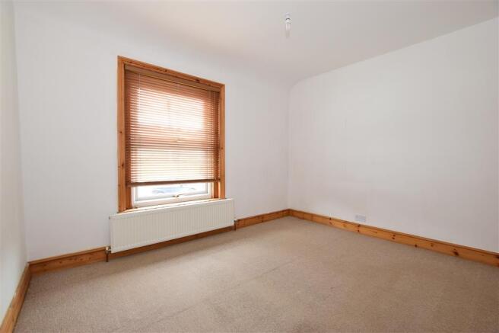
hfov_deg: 100.4
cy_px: 166
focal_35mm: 15
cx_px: 250
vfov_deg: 77.3
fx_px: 208
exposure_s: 1/15
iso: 640
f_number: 6.3
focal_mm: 10
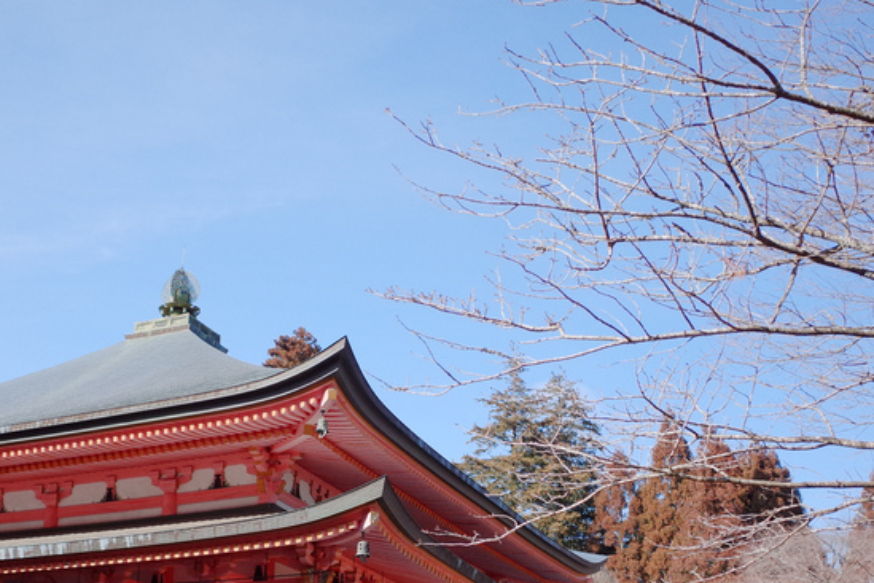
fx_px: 1238
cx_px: 355
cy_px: 475
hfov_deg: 38.7
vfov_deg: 26.0
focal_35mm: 51
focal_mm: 18.3
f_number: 2.8
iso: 400
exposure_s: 1/2000
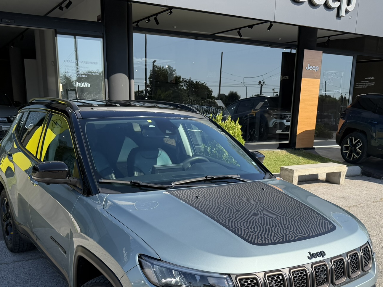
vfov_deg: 36.5
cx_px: 196
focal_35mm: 38
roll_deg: -0.8
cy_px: 226
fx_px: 420
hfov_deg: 49.0
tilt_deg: -17.4
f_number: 1.78
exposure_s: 1/3021
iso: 80
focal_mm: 6.76
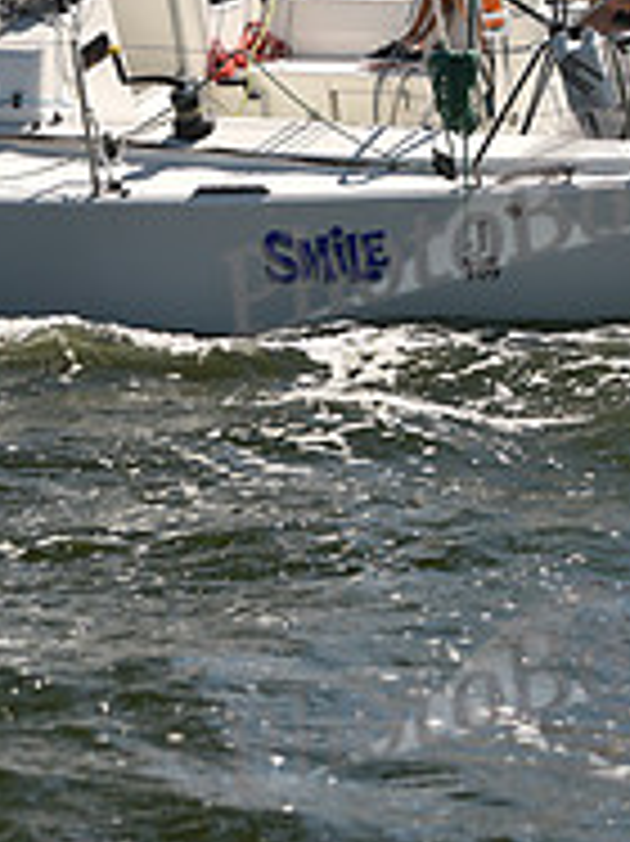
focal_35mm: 209
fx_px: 5077
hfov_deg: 7.1
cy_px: 52
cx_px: -9
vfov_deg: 9.4
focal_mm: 70
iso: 250
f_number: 3.5
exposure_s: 1/1600
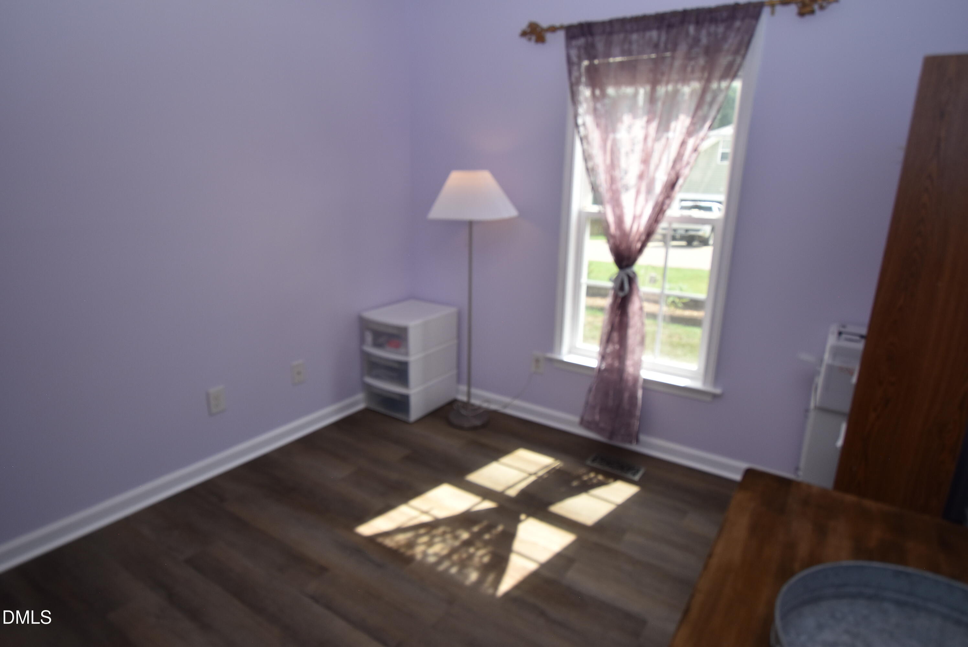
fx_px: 525
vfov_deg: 63.3
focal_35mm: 20
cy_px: 324
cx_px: 484
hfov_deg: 85.4
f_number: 5.6
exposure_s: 1/125
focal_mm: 13
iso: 360
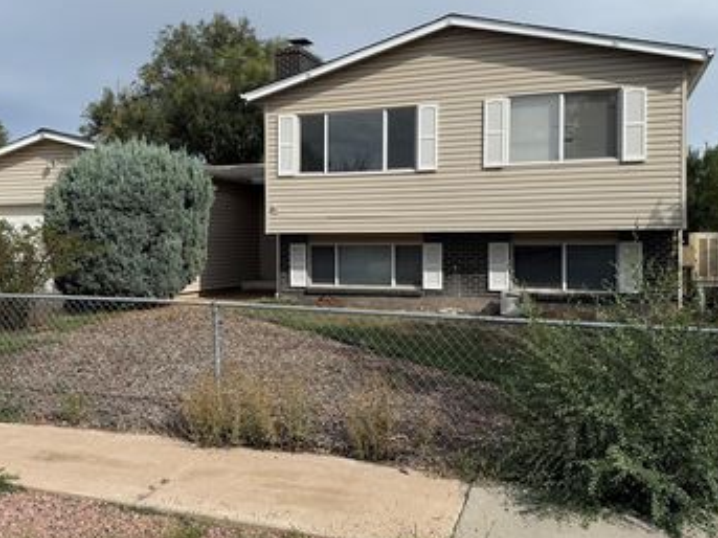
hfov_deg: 52.4
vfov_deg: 40.7
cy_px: 250
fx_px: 726
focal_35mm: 35
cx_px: 301
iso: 80
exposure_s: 1/6173
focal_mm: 6.76
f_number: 1.78
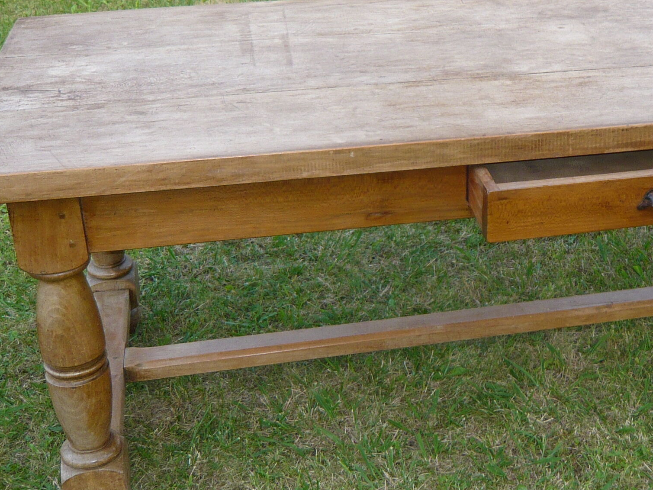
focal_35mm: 57
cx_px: 536
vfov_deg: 25.5
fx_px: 1075
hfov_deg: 32.7
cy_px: 170
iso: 100
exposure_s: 1/80
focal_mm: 4.6
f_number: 2.8
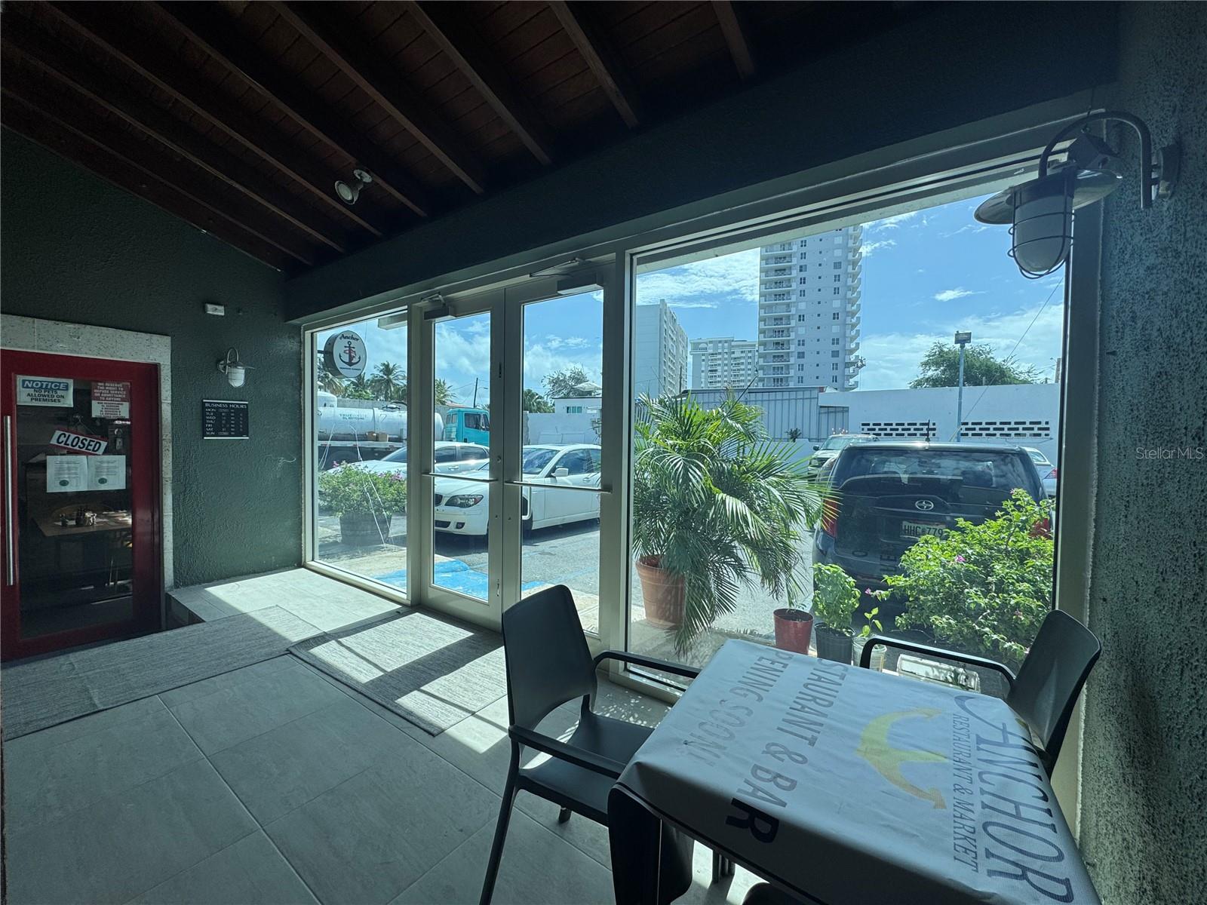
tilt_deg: -2.7
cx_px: 604
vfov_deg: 85.7
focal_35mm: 14
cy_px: 452
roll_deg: -1.2
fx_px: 488
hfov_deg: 102.1
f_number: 2.2
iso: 50
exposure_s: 1/849
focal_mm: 2.22
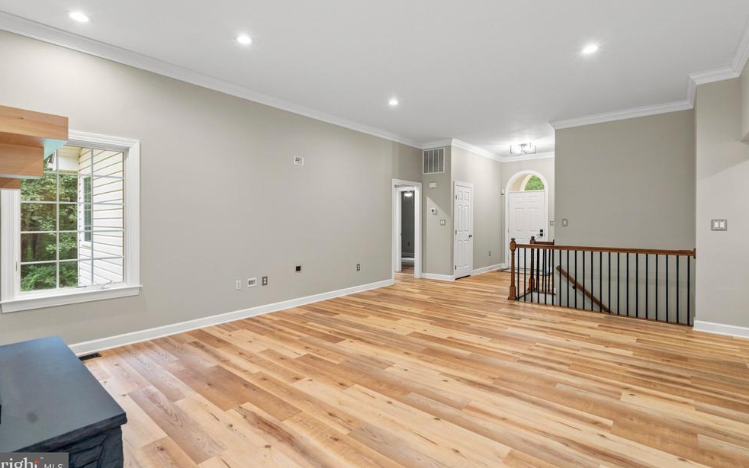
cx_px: 374
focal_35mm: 17
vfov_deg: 68.0
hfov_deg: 94.4
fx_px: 347
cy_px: 220
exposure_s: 1/800
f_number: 5
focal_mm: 16
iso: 800
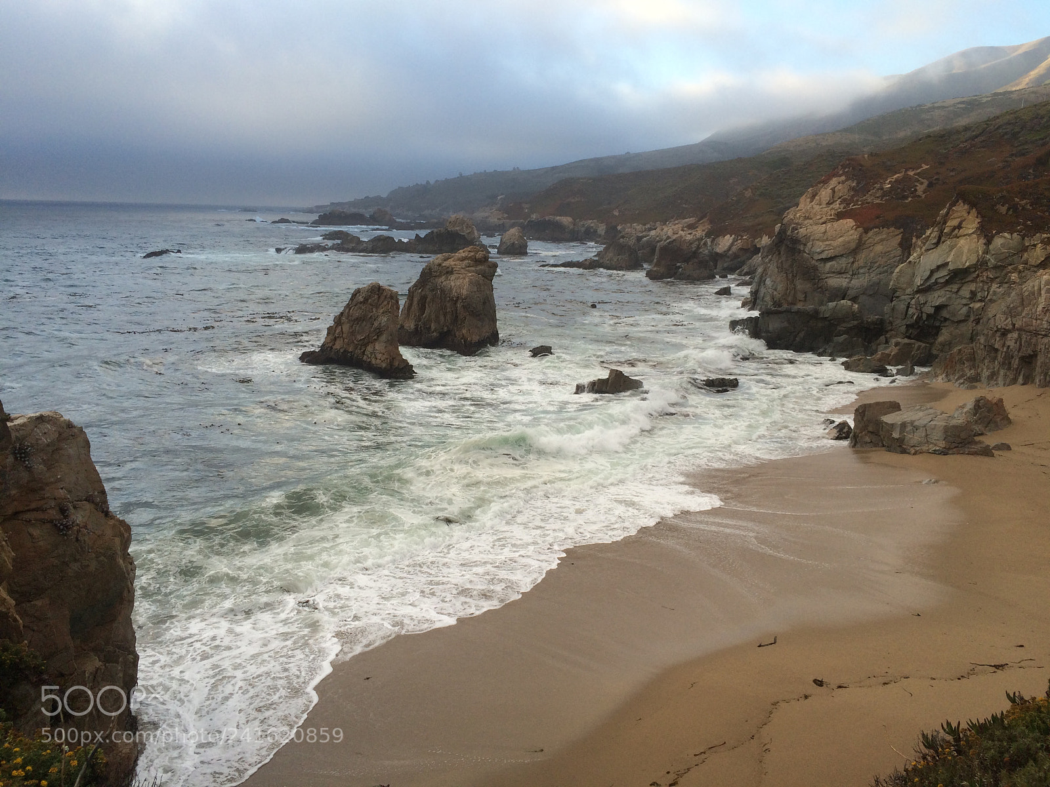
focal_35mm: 29
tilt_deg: -12.0
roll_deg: -1.1
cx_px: 525
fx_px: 880
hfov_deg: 61.7
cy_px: 394
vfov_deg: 48.2
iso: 32
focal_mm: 4.15
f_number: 2.2
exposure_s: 1/519
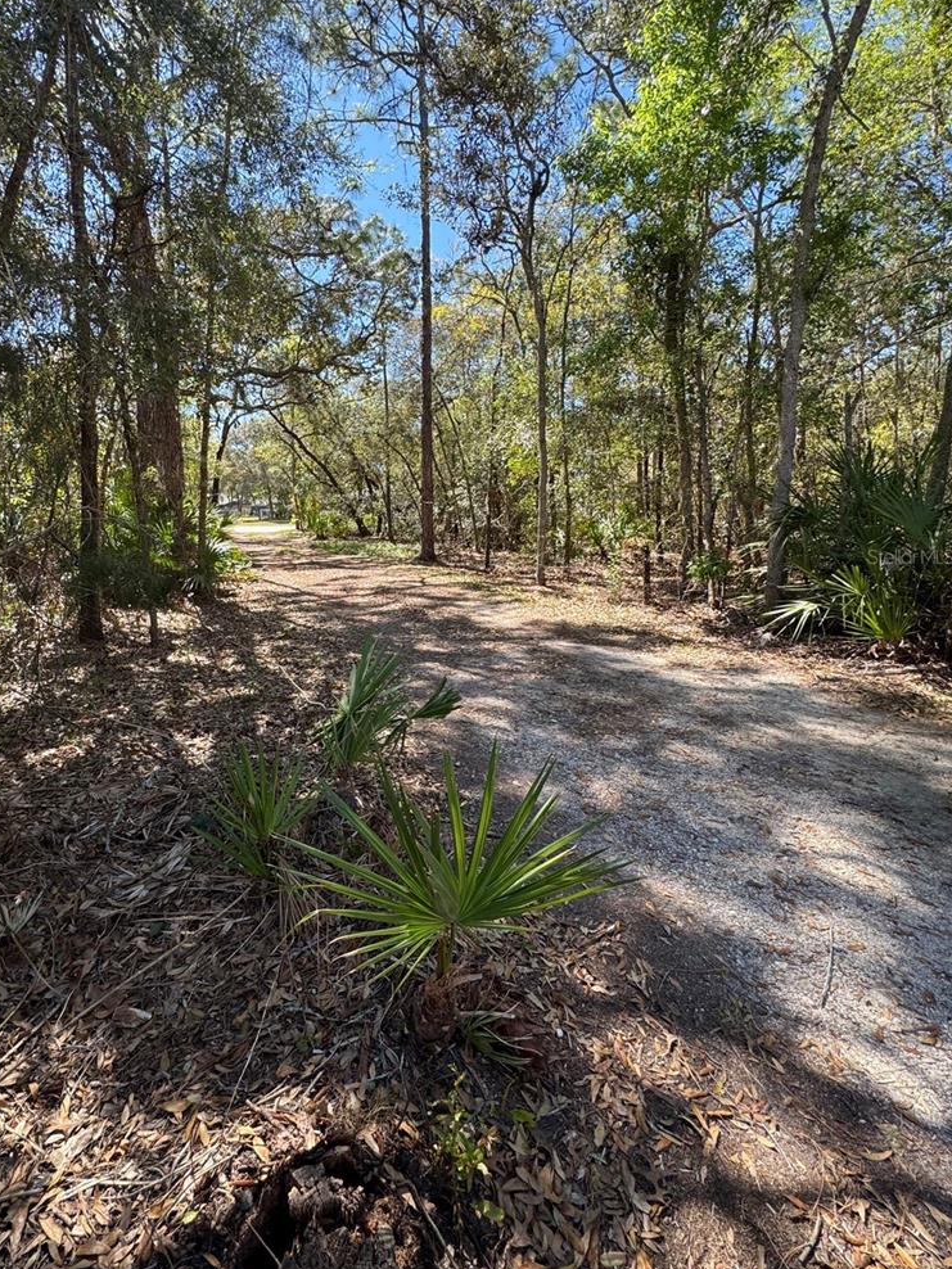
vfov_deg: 90.6
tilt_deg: -5.2
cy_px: 556
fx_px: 623
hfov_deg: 73.9
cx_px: 380
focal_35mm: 17
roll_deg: +1.7
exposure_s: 1/308
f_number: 2.2
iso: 40
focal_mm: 2.22
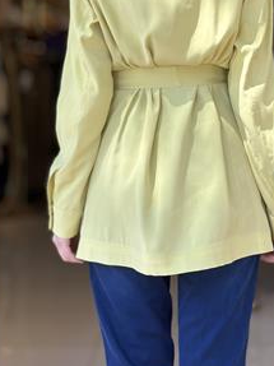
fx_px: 919
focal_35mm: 87
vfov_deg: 22.2
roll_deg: -0.9
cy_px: 79
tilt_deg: -0.1
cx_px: 154
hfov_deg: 17.0
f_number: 1.78
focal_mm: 6.86
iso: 80
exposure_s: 1/1517
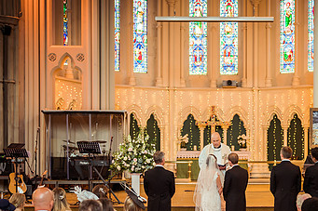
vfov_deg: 16.0
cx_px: 218
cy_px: 165
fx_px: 750
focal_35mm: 85
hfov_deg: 23.8
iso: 640
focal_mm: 50
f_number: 2.2
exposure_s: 1/160
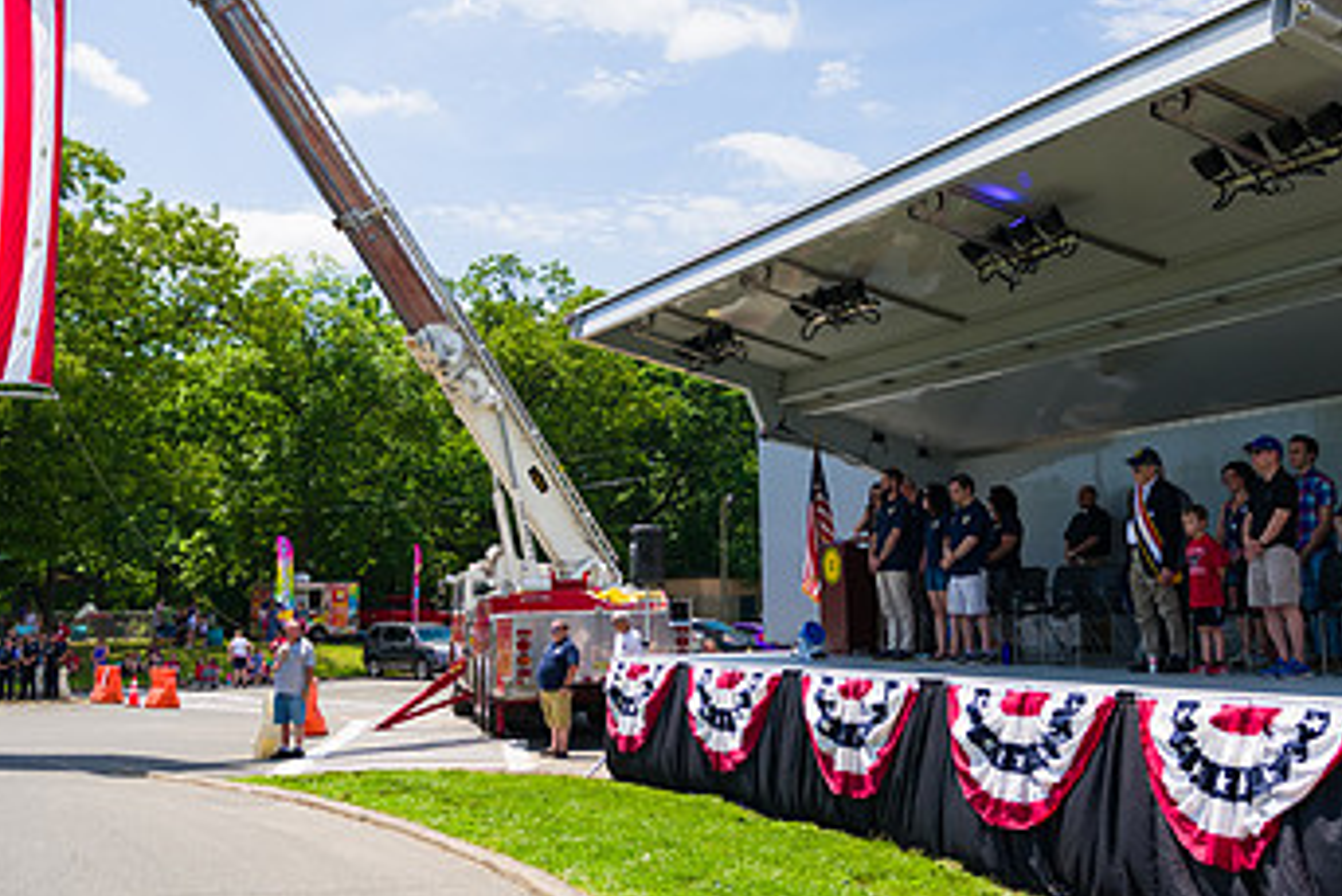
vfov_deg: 30.2
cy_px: 252
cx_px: 696
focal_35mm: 44
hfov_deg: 44.5
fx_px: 1641
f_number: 4
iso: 200
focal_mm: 26
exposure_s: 1/3200
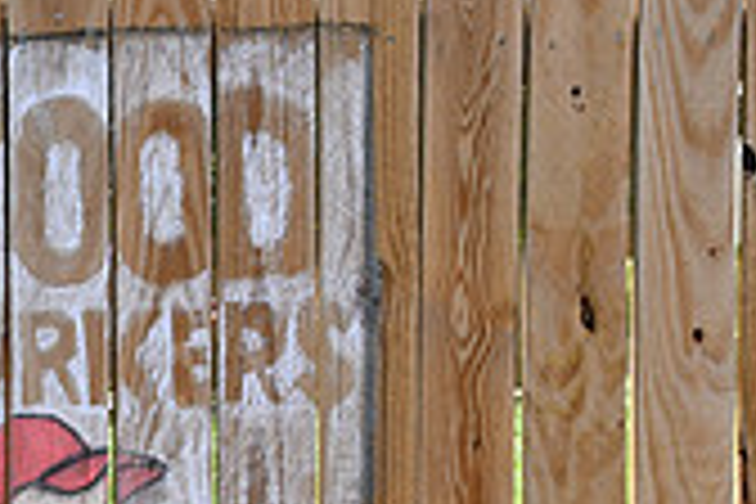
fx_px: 3045
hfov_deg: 13.5
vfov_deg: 9.3
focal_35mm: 145
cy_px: 596
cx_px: -315
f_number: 9
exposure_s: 1/125
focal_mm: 28
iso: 125
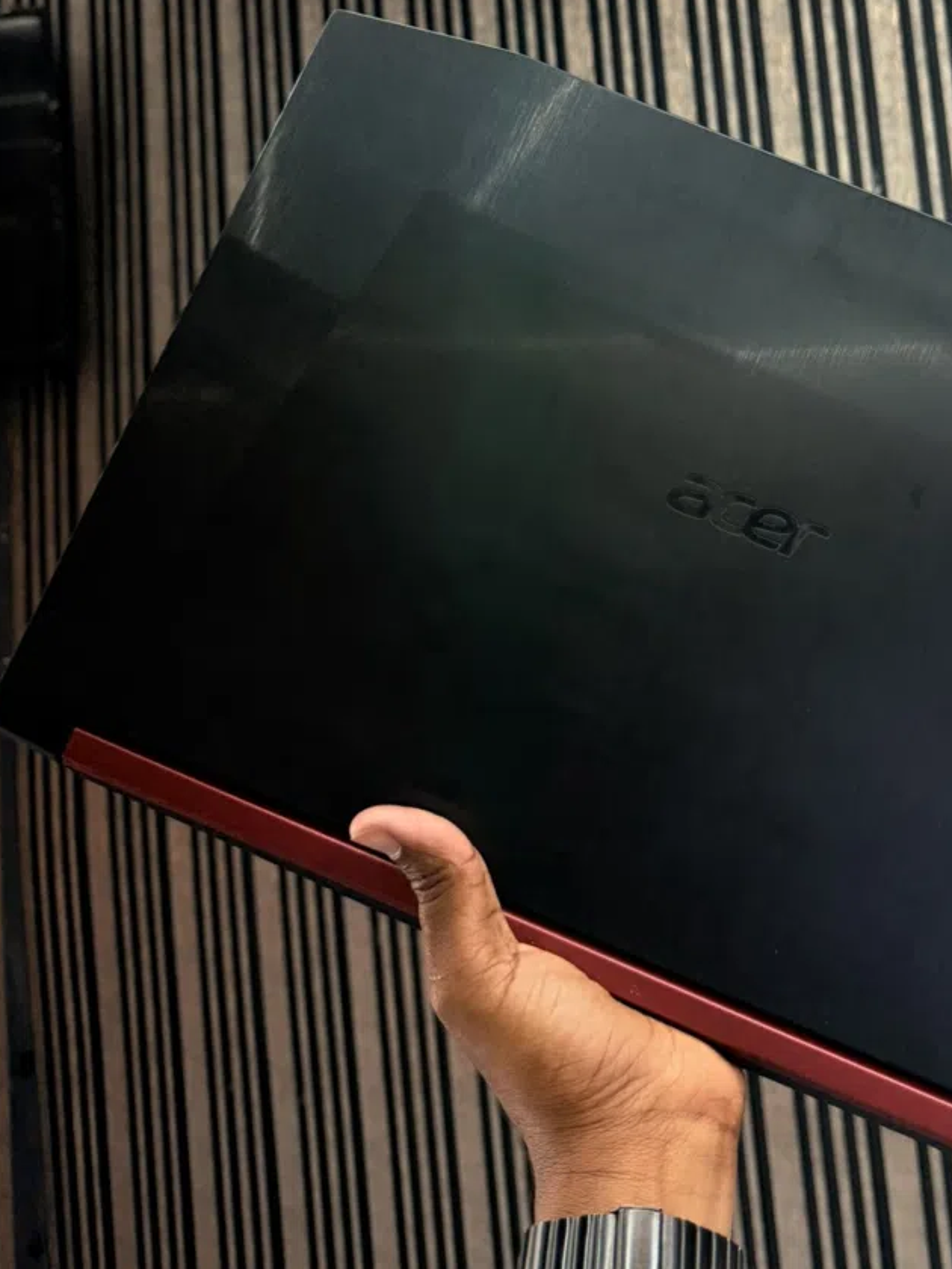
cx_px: 739
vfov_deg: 46.2
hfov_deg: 35.8
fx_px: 1430
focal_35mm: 39
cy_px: 324
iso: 160
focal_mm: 6.76
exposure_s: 1/100
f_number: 1.78
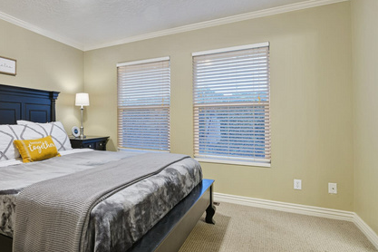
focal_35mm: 23
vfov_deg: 55.1
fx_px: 241
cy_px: 120
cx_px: 89
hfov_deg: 70.3
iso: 250
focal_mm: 15
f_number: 8
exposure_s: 1.6
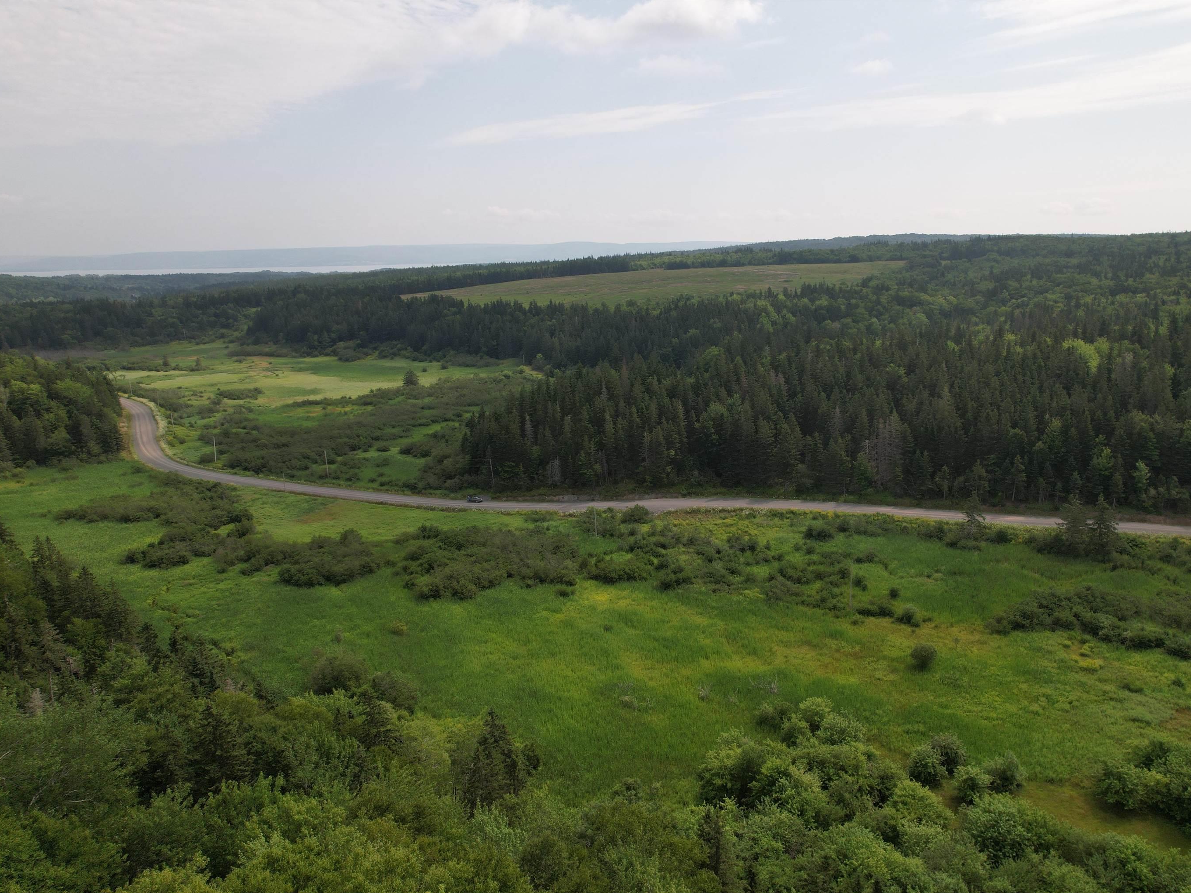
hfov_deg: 71.4
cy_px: 448
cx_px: 649
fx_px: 826
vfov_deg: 56.8
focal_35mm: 24
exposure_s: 1/80
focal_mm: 8.38
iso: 100
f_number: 2.8
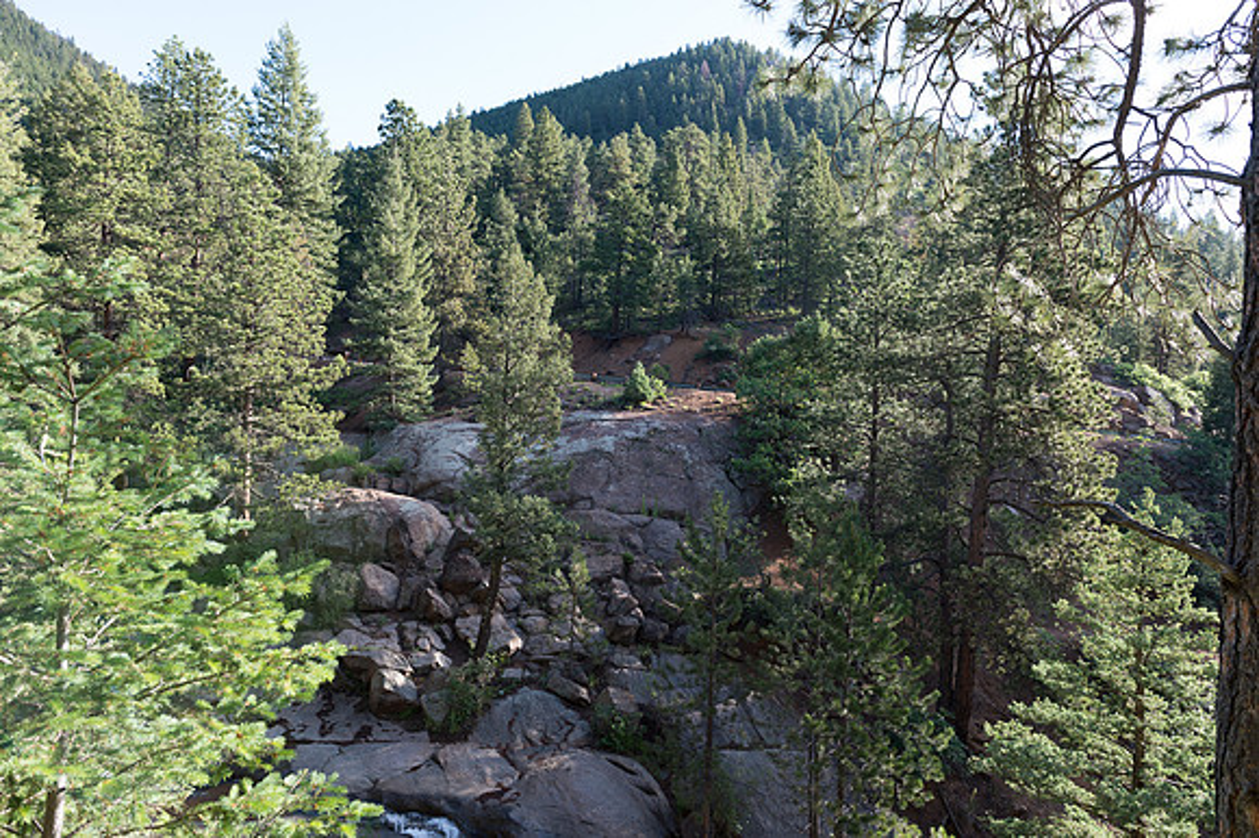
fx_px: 839
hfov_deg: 73.8
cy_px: 419
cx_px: 630
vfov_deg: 53.1
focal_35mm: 24
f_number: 6.3
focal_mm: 24
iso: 220
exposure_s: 1/100
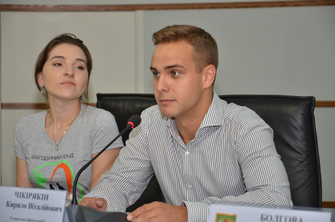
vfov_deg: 12.1
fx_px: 1045
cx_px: 168
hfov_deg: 18.2
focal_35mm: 112
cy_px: 111
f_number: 5.3
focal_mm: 75
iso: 500
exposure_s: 1/250
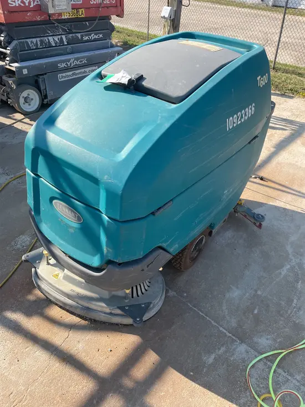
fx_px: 305
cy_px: 204
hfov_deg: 53.1
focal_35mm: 26
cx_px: 152
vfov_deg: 67.3
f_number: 1.6
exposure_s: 1/1667
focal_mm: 4.2
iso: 32
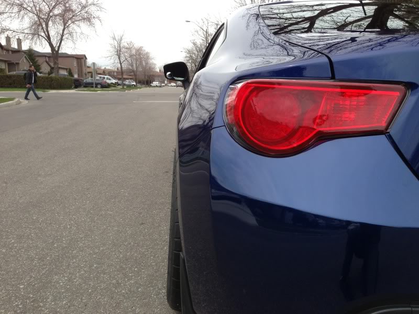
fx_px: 399
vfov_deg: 42.9
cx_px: 210
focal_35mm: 33
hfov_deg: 55.4
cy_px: 157
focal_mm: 4.1
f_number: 2.4
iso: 50
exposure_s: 1/669
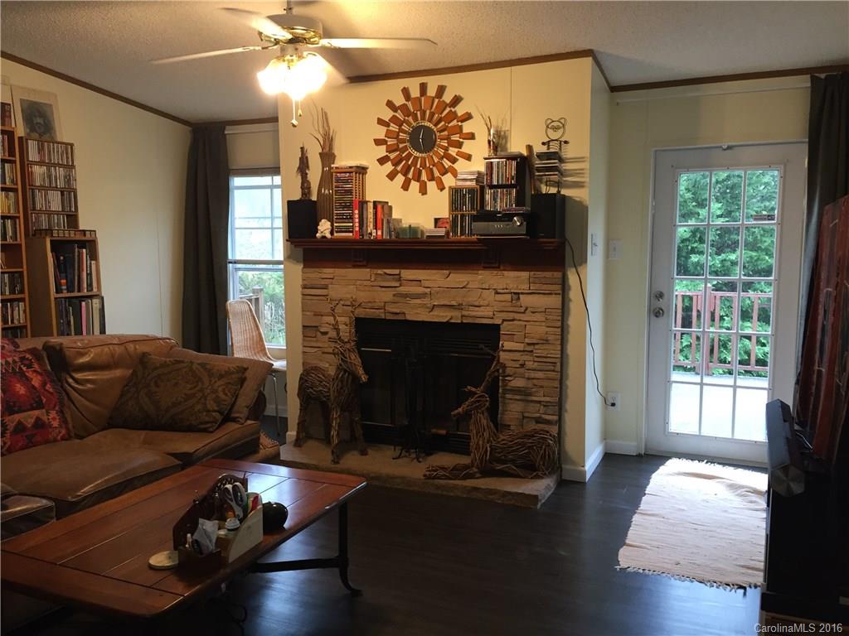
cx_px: 424
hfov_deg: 61.7
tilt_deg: -4.7
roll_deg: -0.3
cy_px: 318
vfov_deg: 48.2
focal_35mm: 29
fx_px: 711
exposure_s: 1/30
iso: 50
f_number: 2.2
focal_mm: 4.15
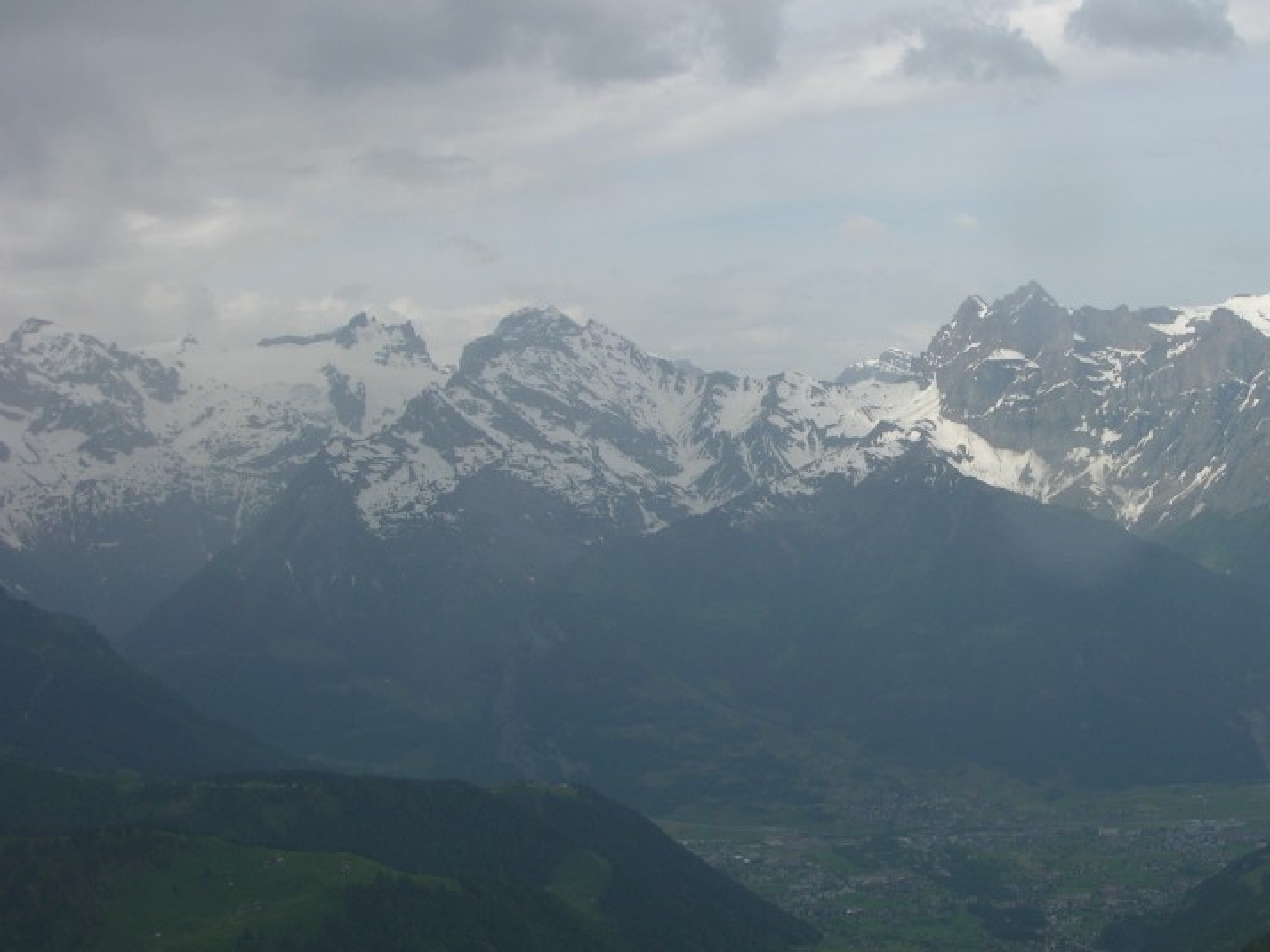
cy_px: 438
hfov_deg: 29.1
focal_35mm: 66
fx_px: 2421
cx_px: 893
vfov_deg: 22.2
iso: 50
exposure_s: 1/267
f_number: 6.7
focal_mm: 11.6
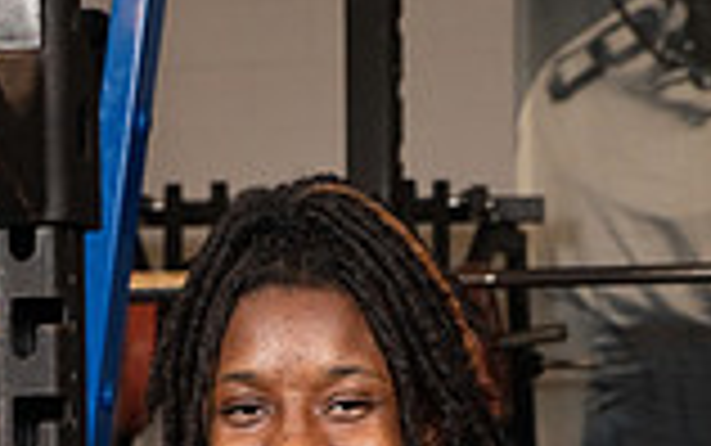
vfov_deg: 8.5
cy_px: 960
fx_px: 2812
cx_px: 428
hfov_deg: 14.4
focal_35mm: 145
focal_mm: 50
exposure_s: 1/250
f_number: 7.1
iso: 800
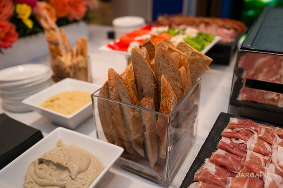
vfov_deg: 41.6
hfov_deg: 59.4
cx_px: 145
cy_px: 93
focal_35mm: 32
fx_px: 248
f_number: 3.2
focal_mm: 29
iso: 400
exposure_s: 1/160
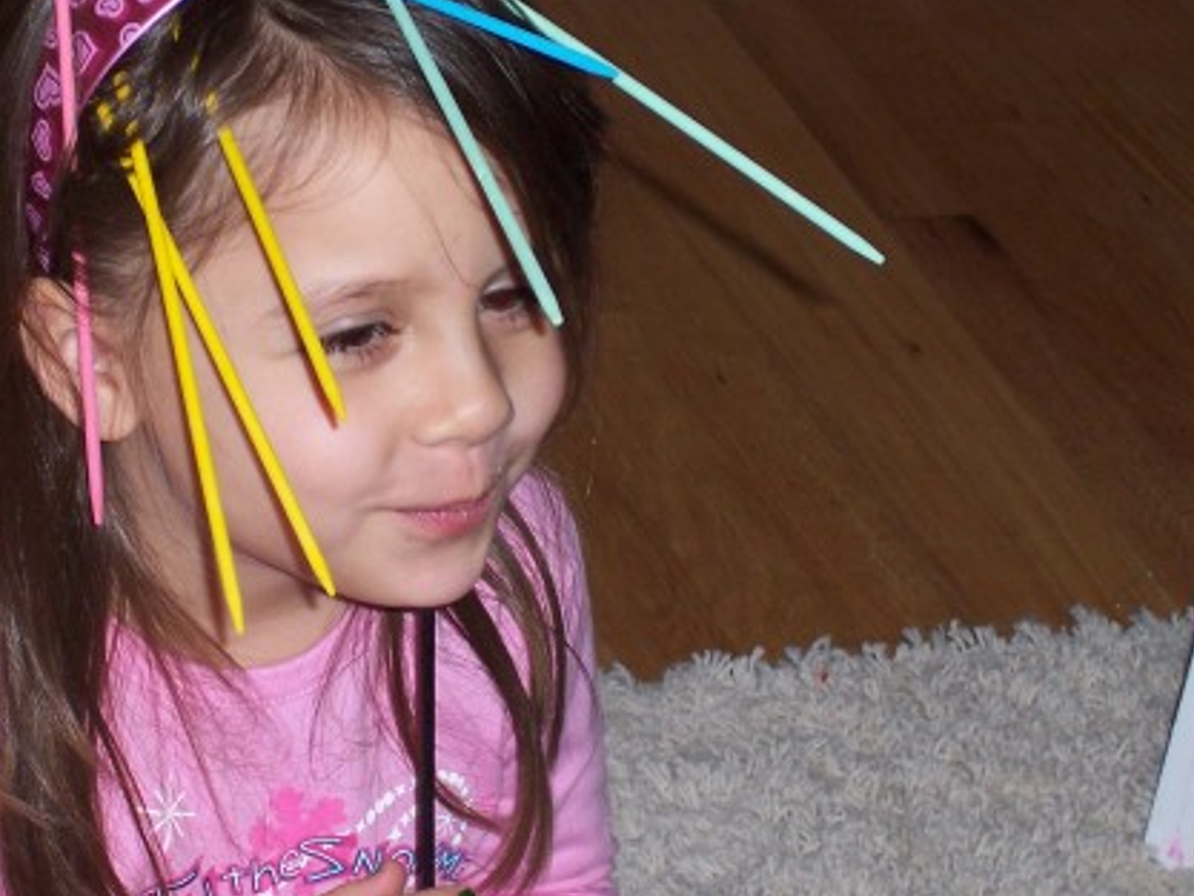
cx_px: 392
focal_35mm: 141
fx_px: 4865
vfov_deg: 10.5
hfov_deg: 14.0
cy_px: 375
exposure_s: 1/90
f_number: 4.6
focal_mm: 16.8
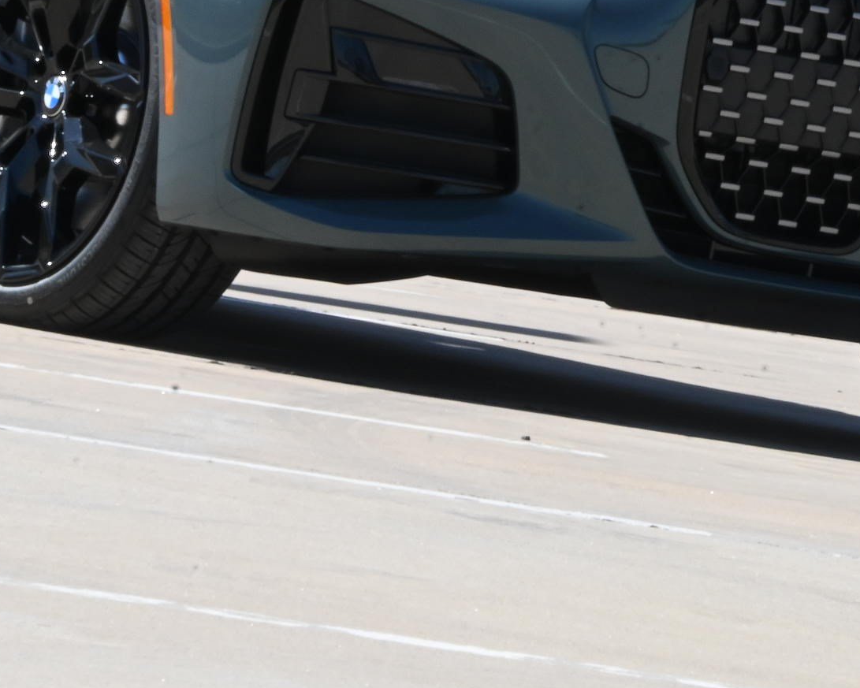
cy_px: -28
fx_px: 10971
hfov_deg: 4.5
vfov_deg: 3.6
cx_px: 821
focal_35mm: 431
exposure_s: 1/60
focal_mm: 120
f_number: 40
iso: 560
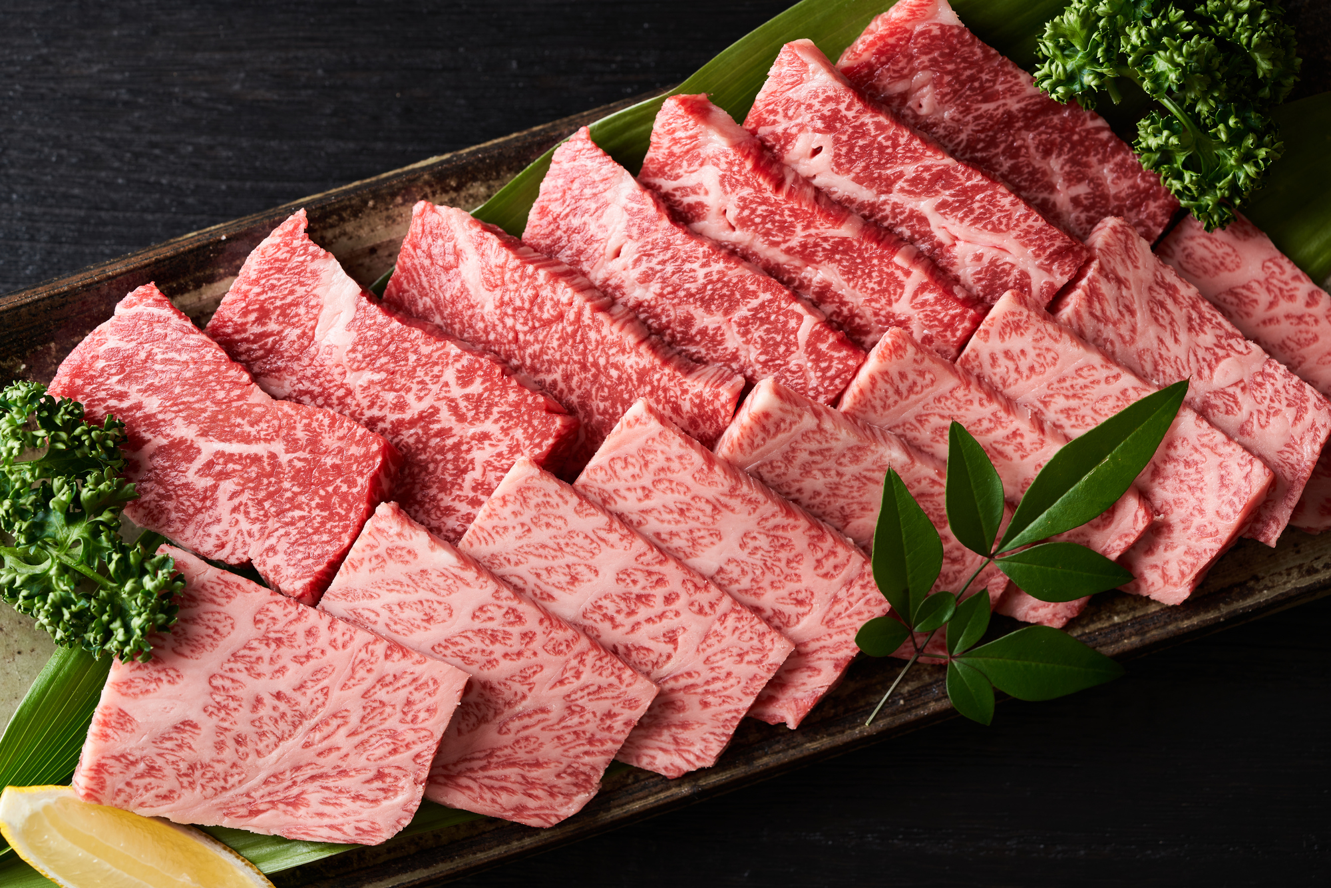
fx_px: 3328
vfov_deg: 15.2
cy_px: 444
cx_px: 666
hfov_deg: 22.6
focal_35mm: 90
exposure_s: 1/125
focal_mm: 90
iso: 100
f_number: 5.6
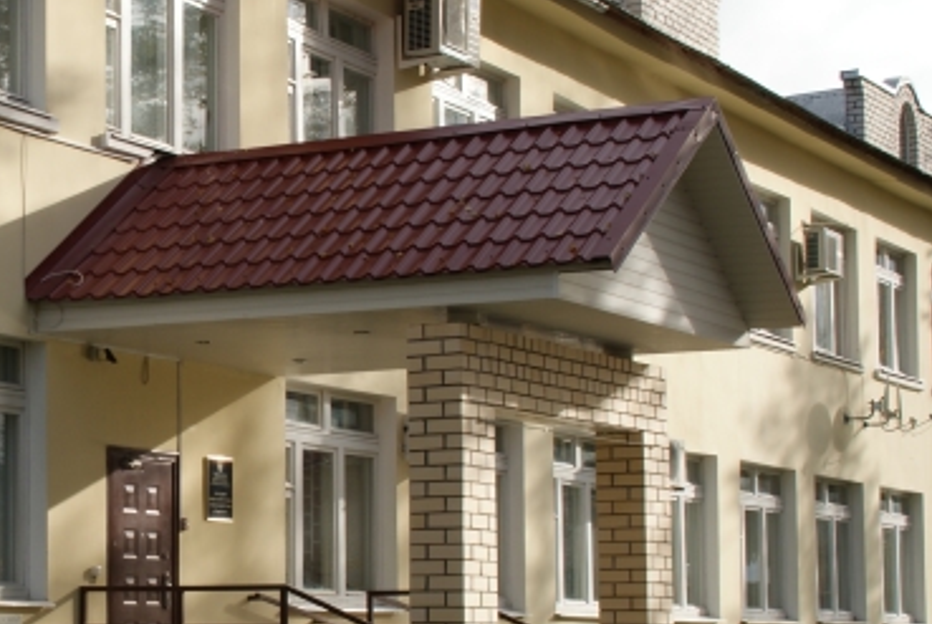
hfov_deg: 21.8
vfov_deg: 15.1
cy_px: 364
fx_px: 2359
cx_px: 71
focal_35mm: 91
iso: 100
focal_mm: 28
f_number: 11
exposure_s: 1/100
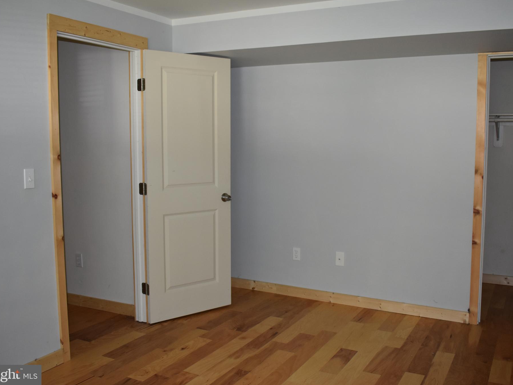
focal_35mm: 36
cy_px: 192
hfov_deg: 51.3
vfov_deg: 39.7
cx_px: 269
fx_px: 534
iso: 800
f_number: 4.5
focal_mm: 22
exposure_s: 1/80
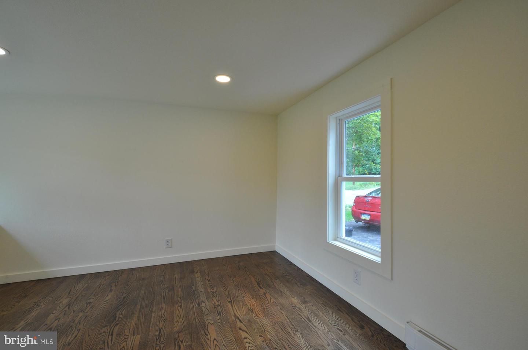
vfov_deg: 77.2
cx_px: 264
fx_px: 220
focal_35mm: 15
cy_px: 175
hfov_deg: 100.5
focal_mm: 10
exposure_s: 1/60
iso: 560
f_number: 5.6
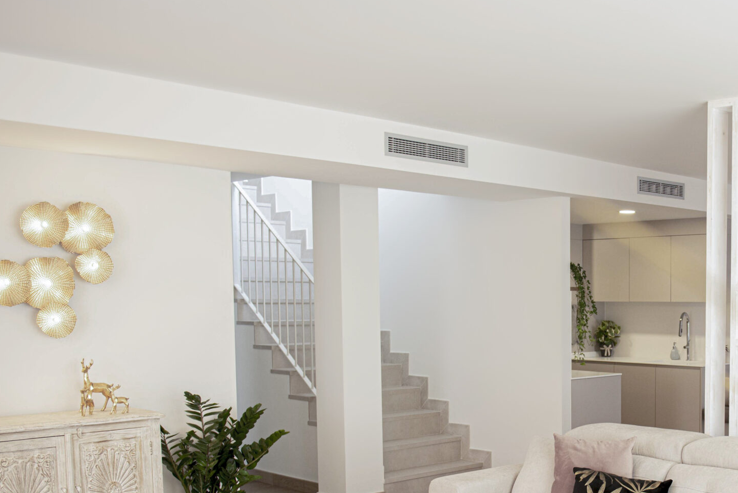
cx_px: 621
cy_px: 380
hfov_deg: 40.4
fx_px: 943
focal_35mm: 46
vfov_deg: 28.8
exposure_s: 1/80
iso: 640
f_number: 3.5
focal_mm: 26
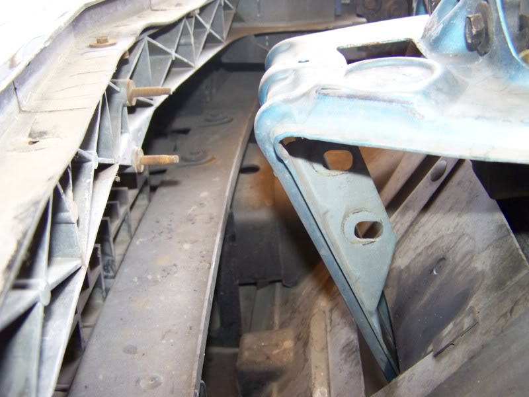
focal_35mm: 38
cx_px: 264
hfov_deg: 49.0
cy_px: 198
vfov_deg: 37.7
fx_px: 581
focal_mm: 6.3
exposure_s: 1/30
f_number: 2.8
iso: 200
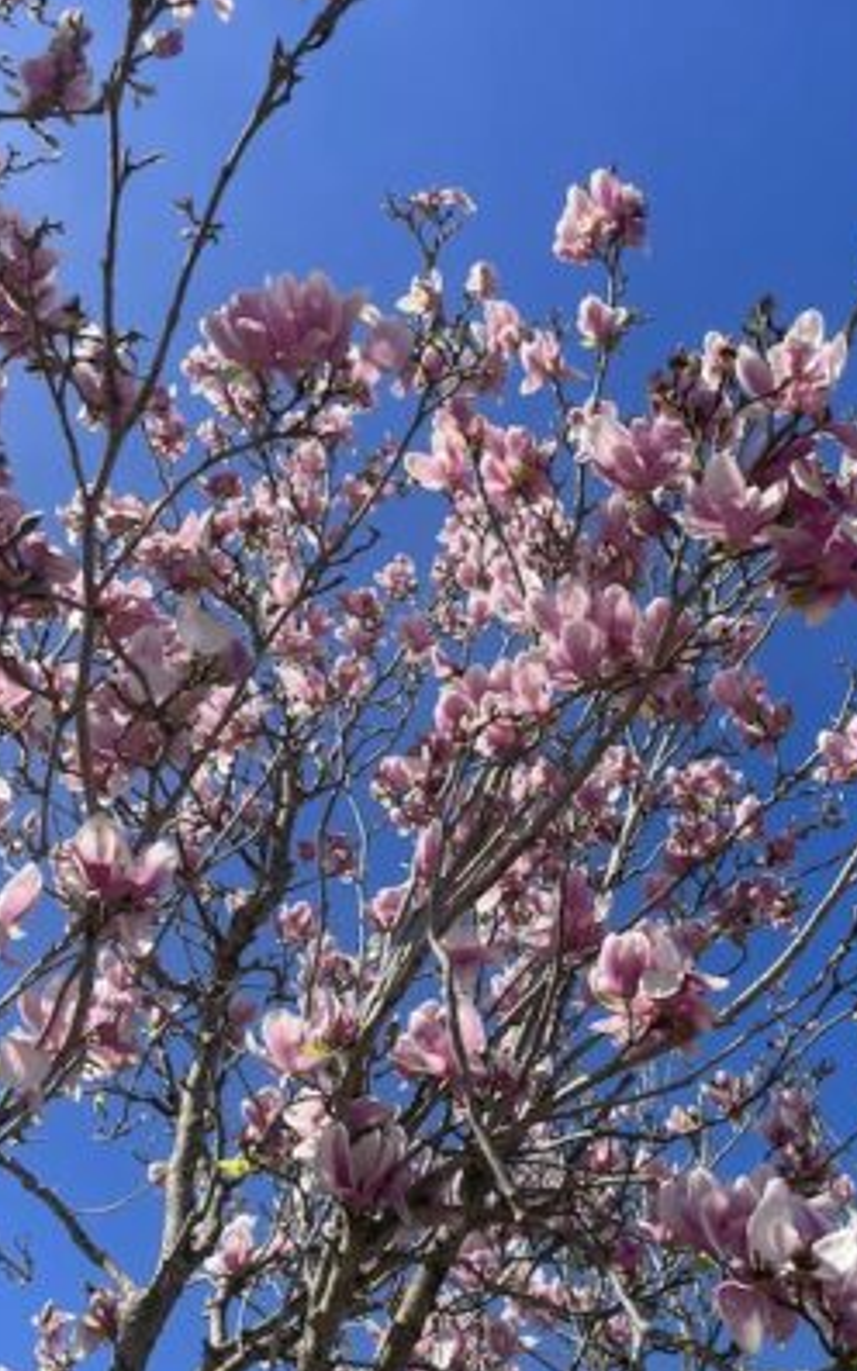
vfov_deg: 52.6
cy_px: 782
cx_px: 546
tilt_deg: +51.7
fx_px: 1383
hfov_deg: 34.2
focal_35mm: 37
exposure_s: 1/3125
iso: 32
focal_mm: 4.2
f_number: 1.6
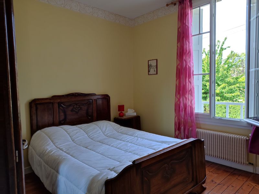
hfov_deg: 71.6
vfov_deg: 56.8
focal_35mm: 24
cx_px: 130
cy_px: 97
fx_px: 180
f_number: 1.89
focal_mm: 5.89
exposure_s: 1/50
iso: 214
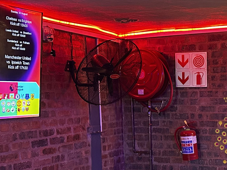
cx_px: 215
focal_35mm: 69
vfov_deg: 21.0
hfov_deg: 26.9
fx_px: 452
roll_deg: +1.3
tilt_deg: -5.2
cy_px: 138
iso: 640
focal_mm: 6.86
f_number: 1.78
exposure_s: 1/33
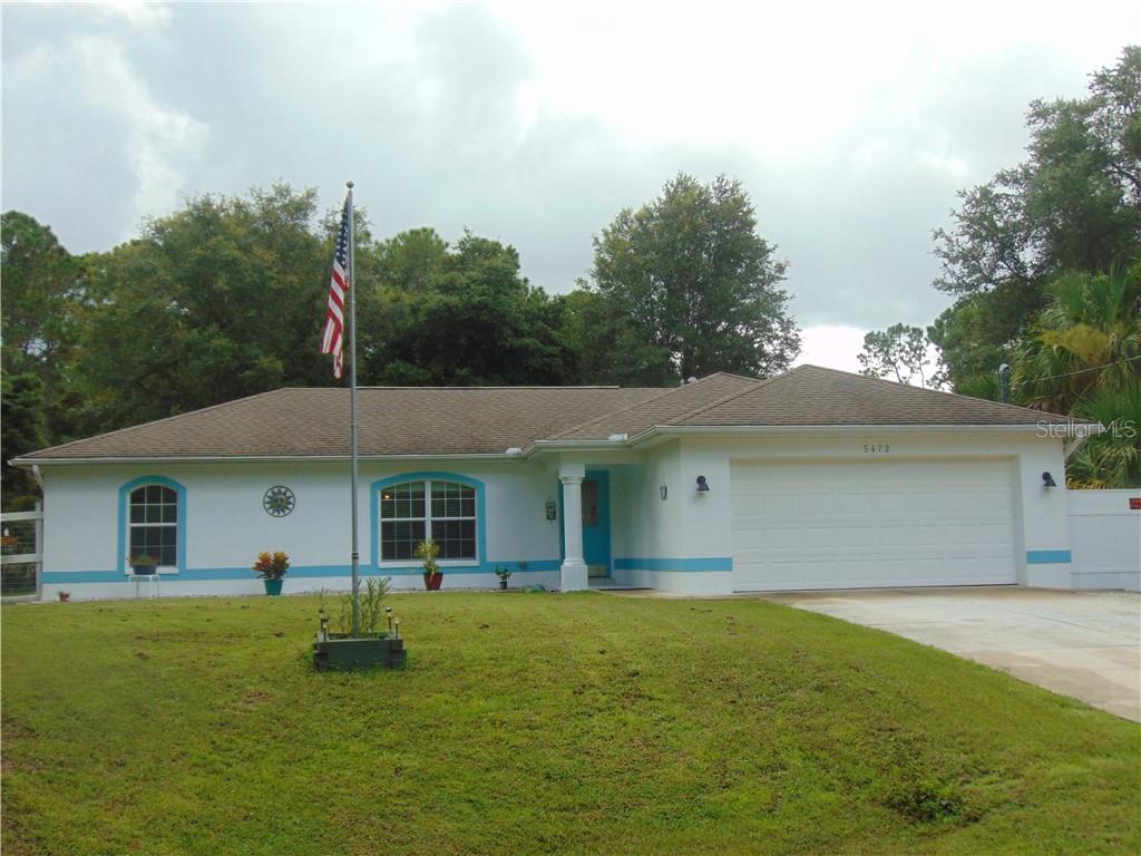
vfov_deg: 36.8
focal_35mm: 39
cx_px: 570
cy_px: 428
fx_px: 1286
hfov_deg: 47.9
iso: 80
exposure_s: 1/500
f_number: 3.3
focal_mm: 6.9
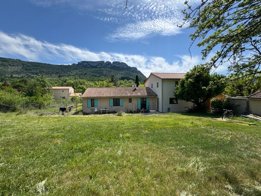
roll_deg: +1.2
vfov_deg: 85.7
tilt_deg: -2.8
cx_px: 130
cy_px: 98
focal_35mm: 14
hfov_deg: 102.1
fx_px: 106
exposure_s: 1/1600
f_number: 2.2
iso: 50
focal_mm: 2.22
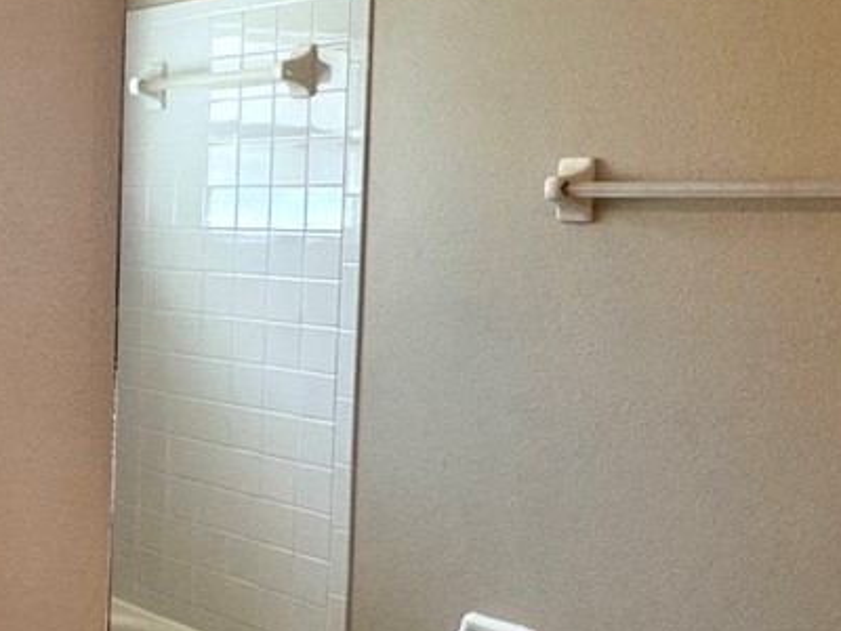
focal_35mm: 56
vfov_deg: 26.1
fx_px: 1361
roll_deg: -0.7
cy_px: 288
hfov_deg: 29.6
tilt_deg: -3.1
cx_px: -162
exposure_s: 1/120
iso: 100
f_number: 2.2
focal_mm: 2.22
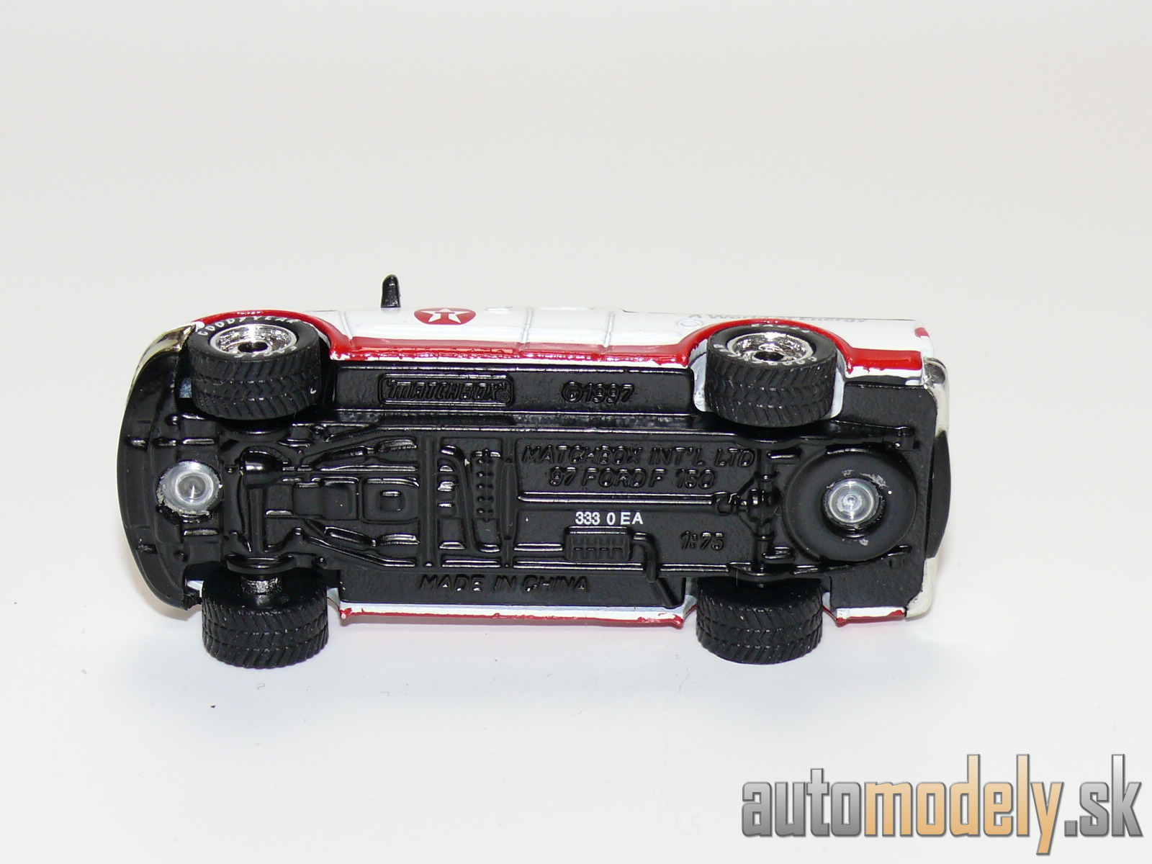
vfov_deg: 15.2
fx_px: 3228
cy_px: 432
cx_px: 576
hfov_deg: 20.2
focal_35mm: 97
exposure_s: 1/30
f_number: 4
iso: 100
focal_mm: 13
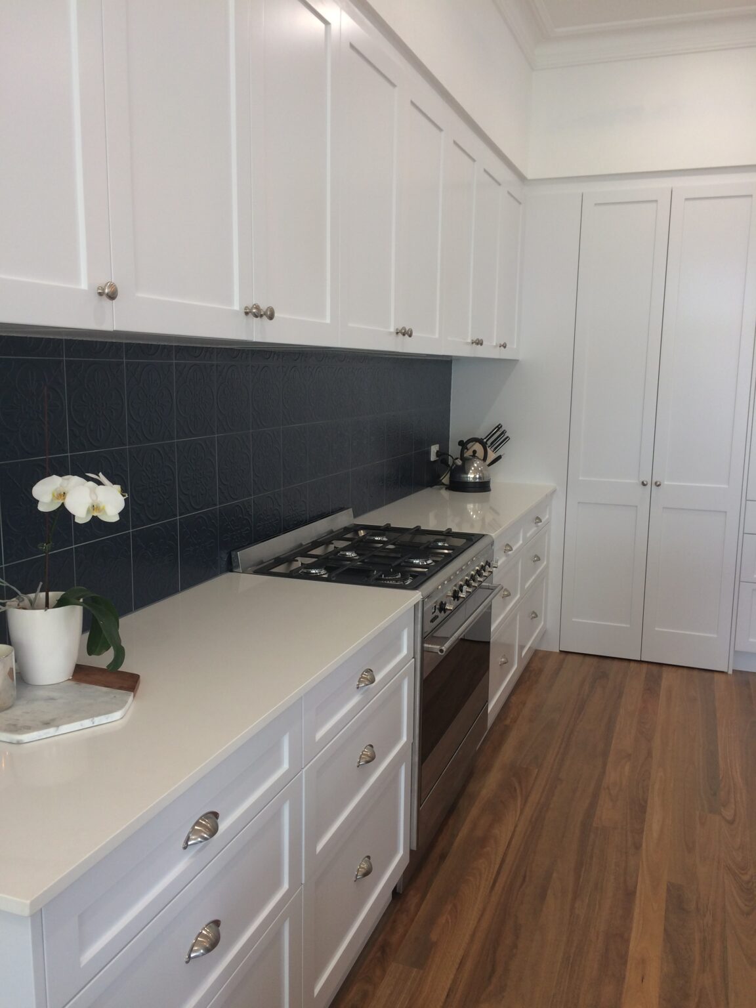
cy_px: 504
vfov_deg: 61.7
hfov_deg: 48.2
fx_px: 844
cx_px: 378
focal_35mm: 29
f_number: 2.2
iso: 50
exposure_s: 1/33
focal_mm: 4.15
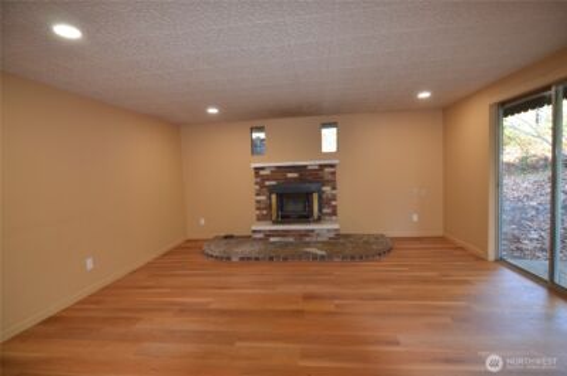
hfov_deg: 95.1
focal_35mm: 16
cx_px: 284
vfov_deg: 71.8
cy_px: 188
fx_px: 259
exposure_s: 1/80
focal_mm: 11
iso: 400
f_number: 2.8
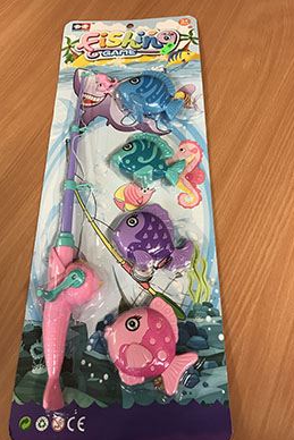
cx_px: 150
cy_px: 218
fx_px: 367
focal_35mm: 30
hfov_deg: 43.6
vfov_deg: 61.9
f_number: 1.8
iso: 40
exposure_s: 1/17
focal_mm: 3.99
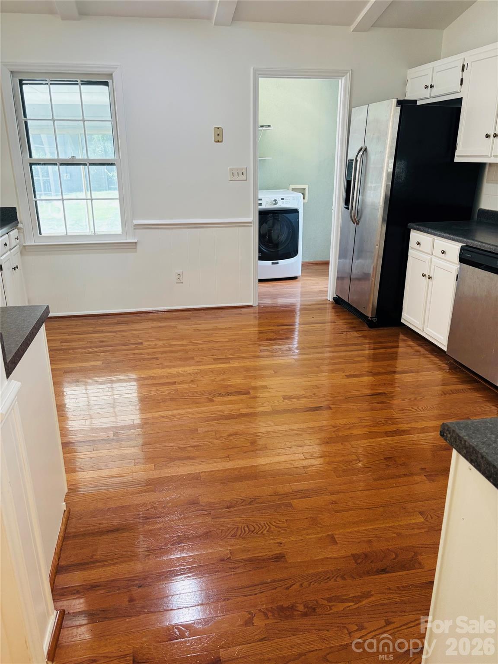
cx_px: 249
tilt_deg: -19.5
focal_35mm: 26
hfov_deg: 53.1
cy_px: 332
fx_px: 499
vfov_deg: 67.3
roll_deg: +0.2
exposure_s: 1/60
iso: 160
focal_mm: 5.96
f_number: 1.6
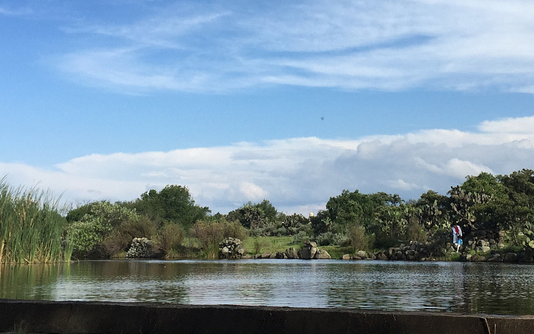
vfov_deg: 22.9
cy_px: 71
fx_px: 815
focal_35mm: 56
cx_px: 352
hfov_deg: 35.9
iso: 32
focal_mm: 4.15
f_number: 2.2
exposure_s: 1/1364
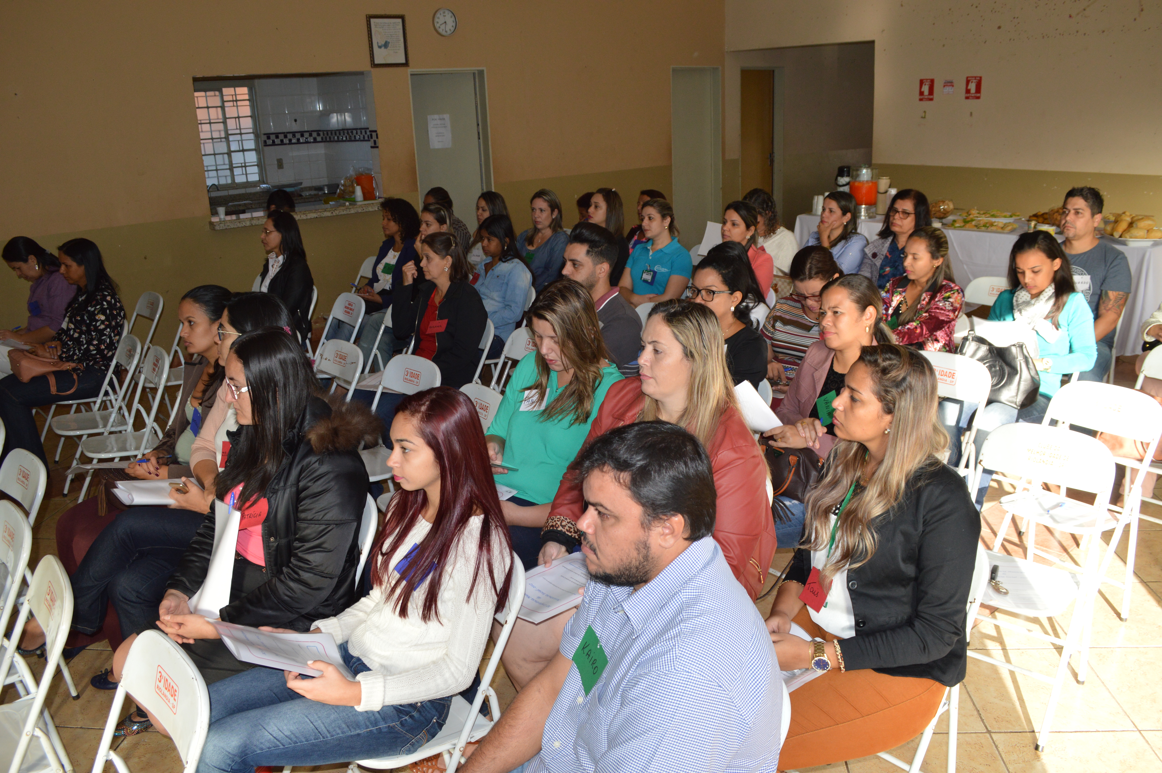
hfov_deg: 67.4
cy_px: 386
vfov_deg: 47.8
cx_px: 581
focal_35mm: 27
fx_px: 871
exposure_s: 1/200
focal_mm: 18
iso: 400
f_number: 5.6
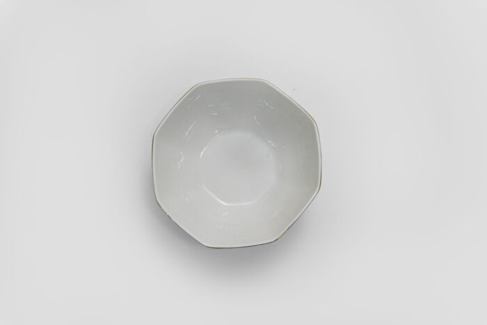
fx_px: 907
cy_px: 162
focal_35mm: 67
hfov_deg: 30.1
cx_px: 244
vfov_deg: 20.3
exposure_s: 1/100
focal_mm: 67
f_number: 13
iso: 3200
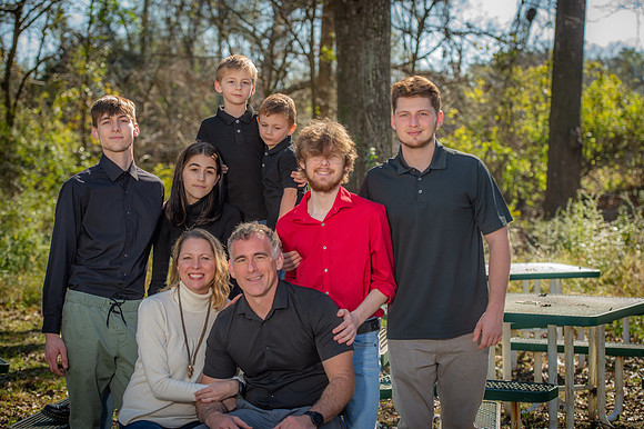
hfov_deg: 24.8
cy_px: 214
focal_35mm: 82
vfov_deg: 16.6
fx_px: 1466
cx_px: 322
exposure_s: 1/250
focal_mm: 82
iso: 50
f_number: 4
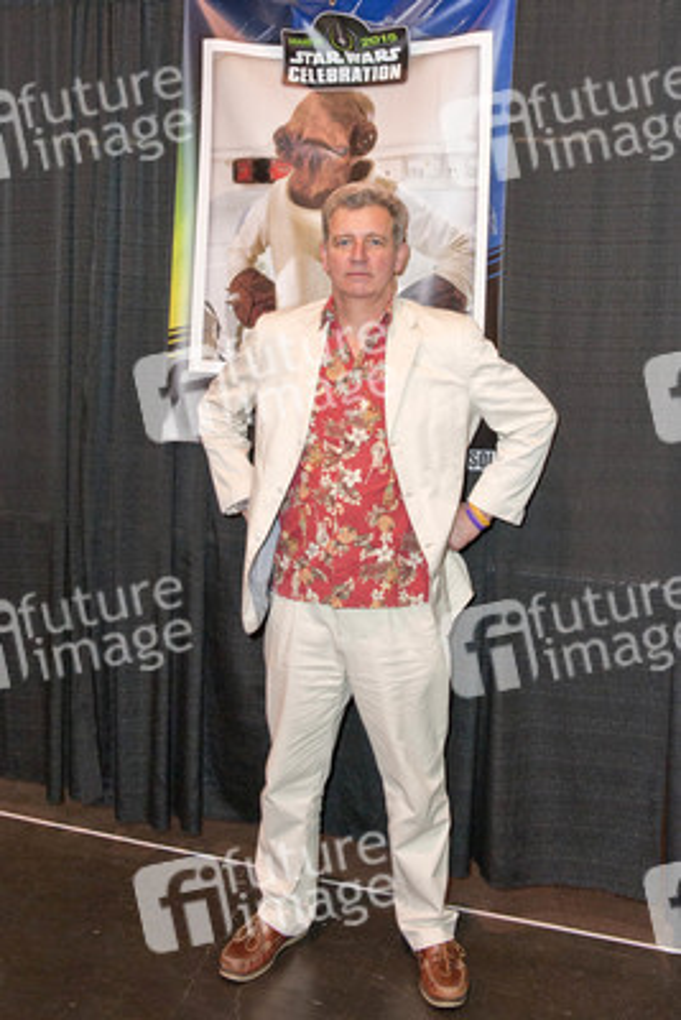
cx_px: 340
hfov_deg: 45.0
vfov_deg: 63.6
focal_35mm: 29
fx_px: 822
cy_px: 510
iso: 640
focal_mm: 29
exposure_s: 1/400
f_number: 4
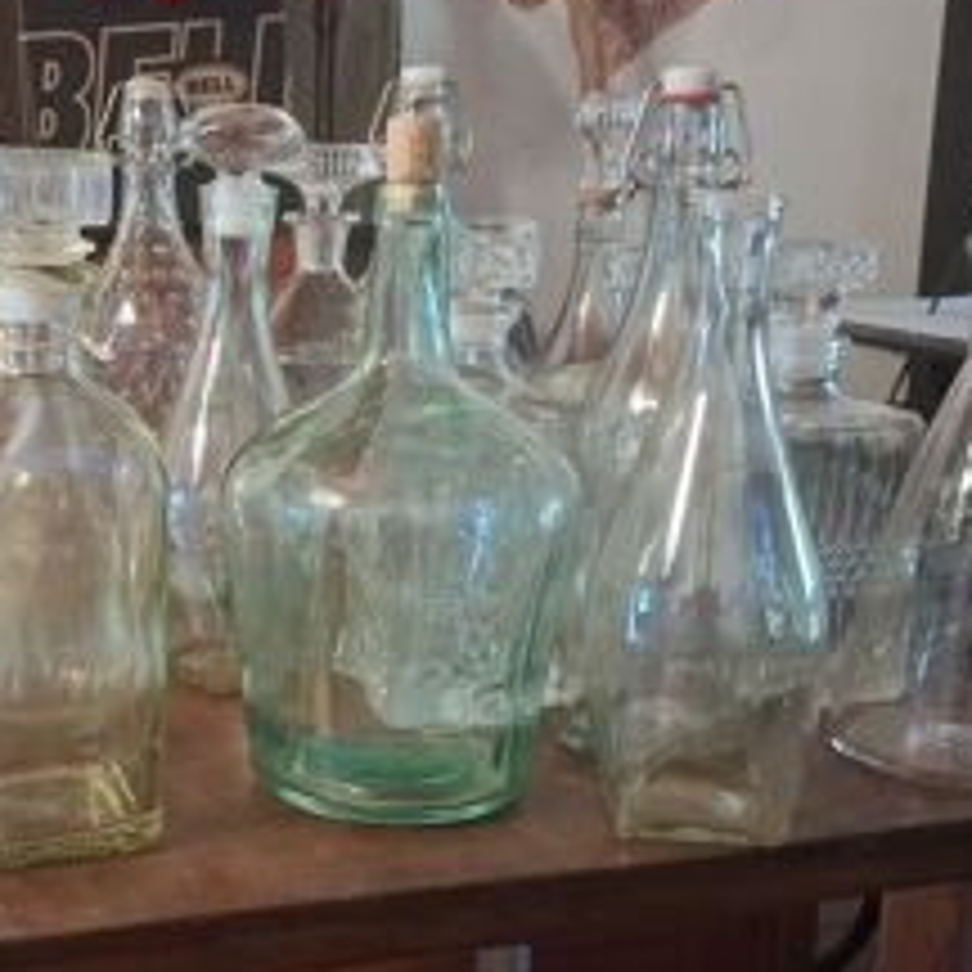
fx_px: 1684
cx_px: 207
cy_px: 526
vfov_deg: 32.2
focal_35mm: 53
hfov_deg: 31.4
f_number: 1.8
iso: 640
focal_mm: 4
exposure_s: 1/25
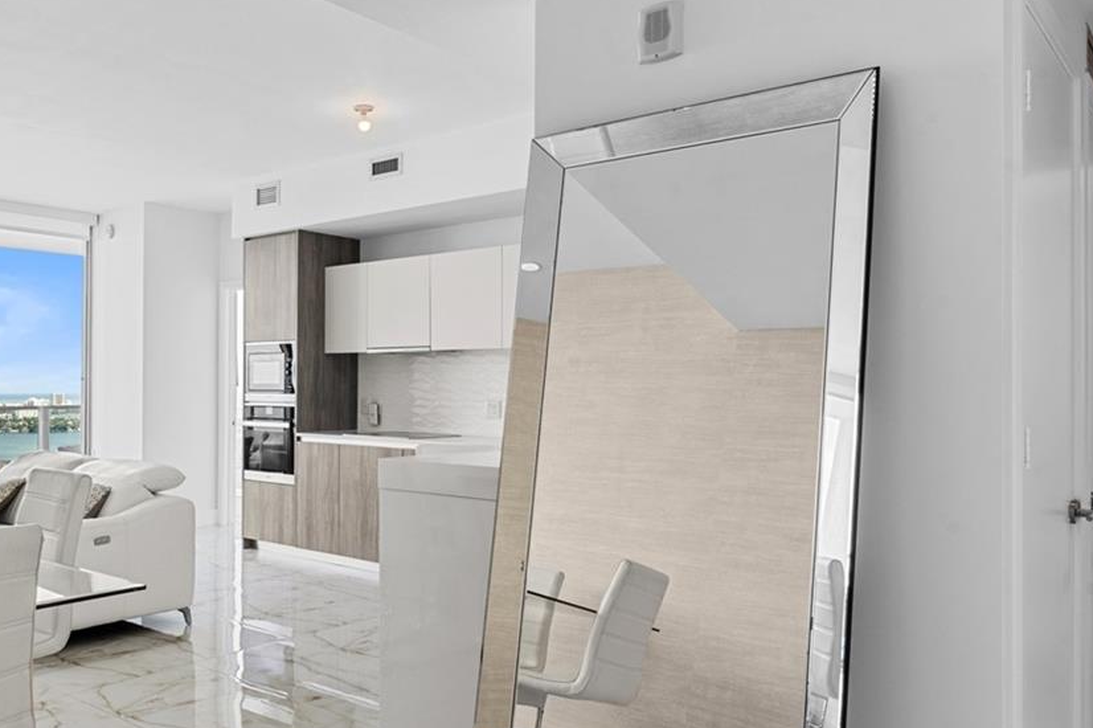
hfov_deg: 59.3
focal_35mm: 31
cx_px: 388
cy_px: 368
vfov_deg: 42.3
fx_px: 941
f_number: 14
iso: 250
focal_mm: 16
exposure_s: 1/2.5
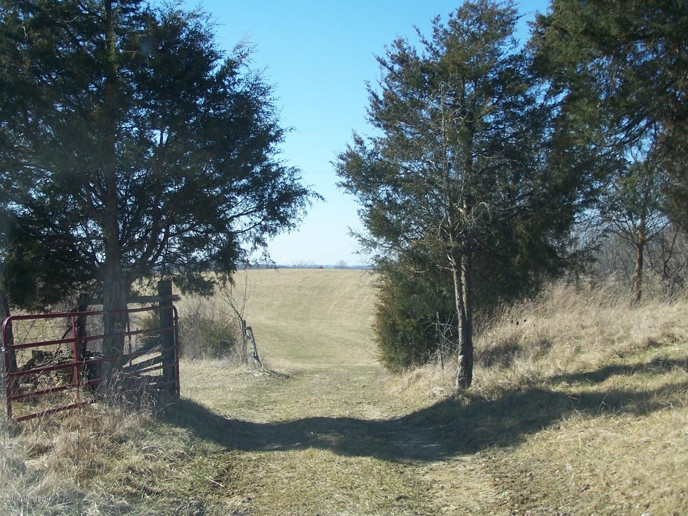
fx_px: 1014
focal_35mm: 51
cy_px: 258
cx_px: 344
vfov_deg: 28.6
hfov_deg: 37.5
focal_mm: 8.5
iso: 80
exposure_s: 1/640
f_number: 3
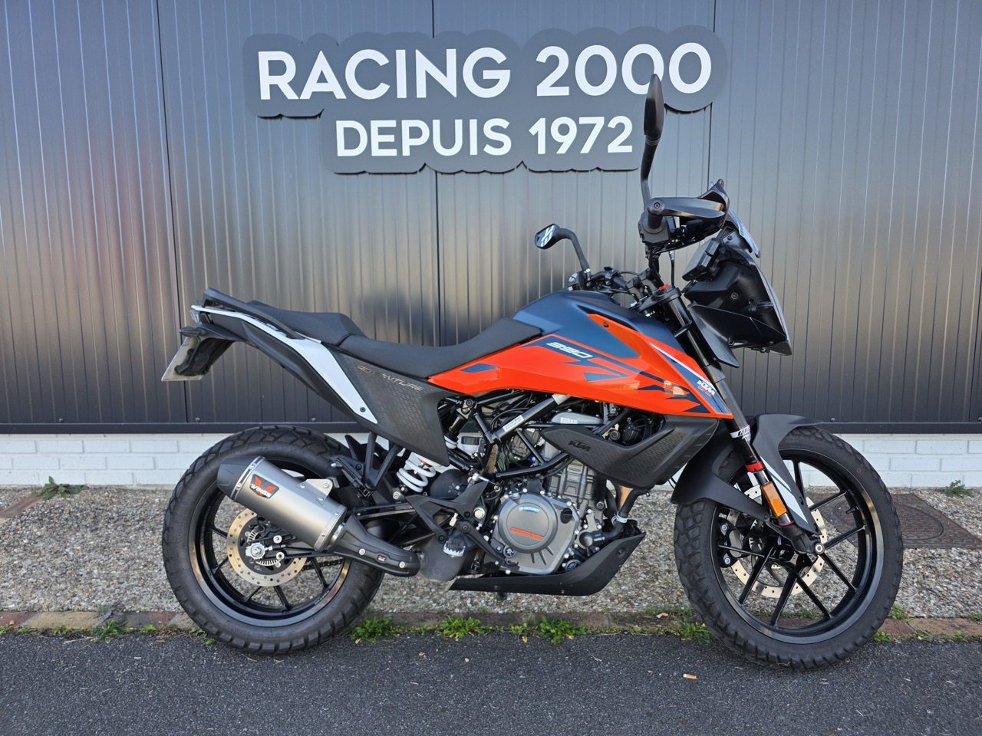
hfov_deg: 73.9
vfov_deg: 58.9
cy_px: 368
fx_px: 652
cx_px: 491
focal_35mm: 23
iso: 50
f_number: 1.7
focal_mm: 6.3
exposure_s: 1/359
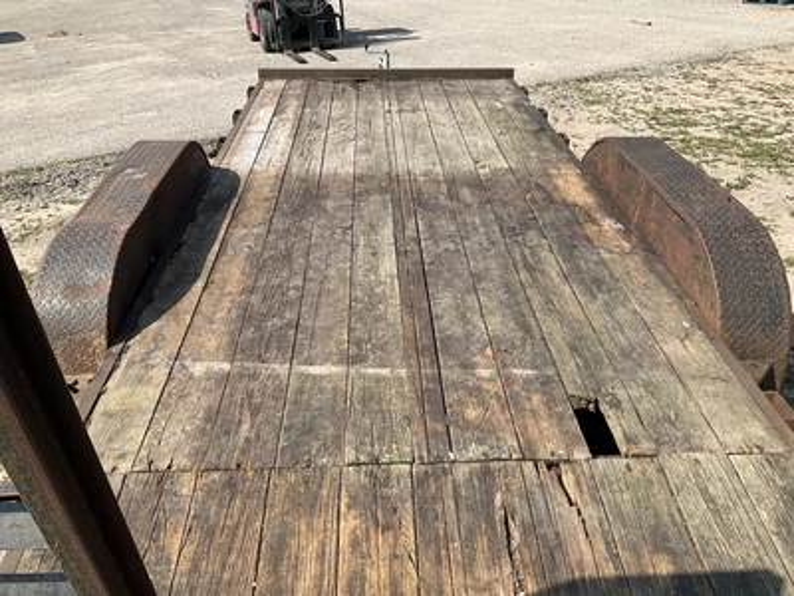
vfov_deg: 48.2
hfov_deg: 61.7
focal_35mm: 29
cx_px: 397
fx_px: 665
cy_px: 298
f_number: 1.8
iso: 25
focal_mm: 3
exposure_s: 1/1311
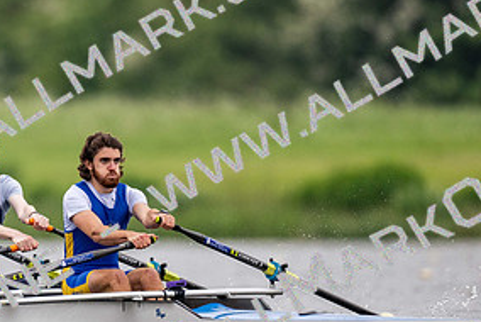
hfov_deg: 1.7
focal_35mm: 1224
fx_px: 16370
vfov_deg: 1.1
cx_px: 24
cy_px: 240
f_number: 4
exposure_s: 1/2000
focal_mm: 600
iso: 1250
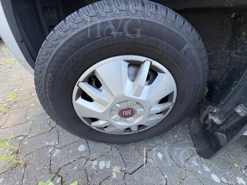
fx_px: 100
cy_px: 92
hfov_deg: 102.1
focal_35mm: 14
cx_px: 124
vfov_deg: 85.7
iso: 80
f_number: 2.2
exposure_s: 1/121
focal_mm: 2.22
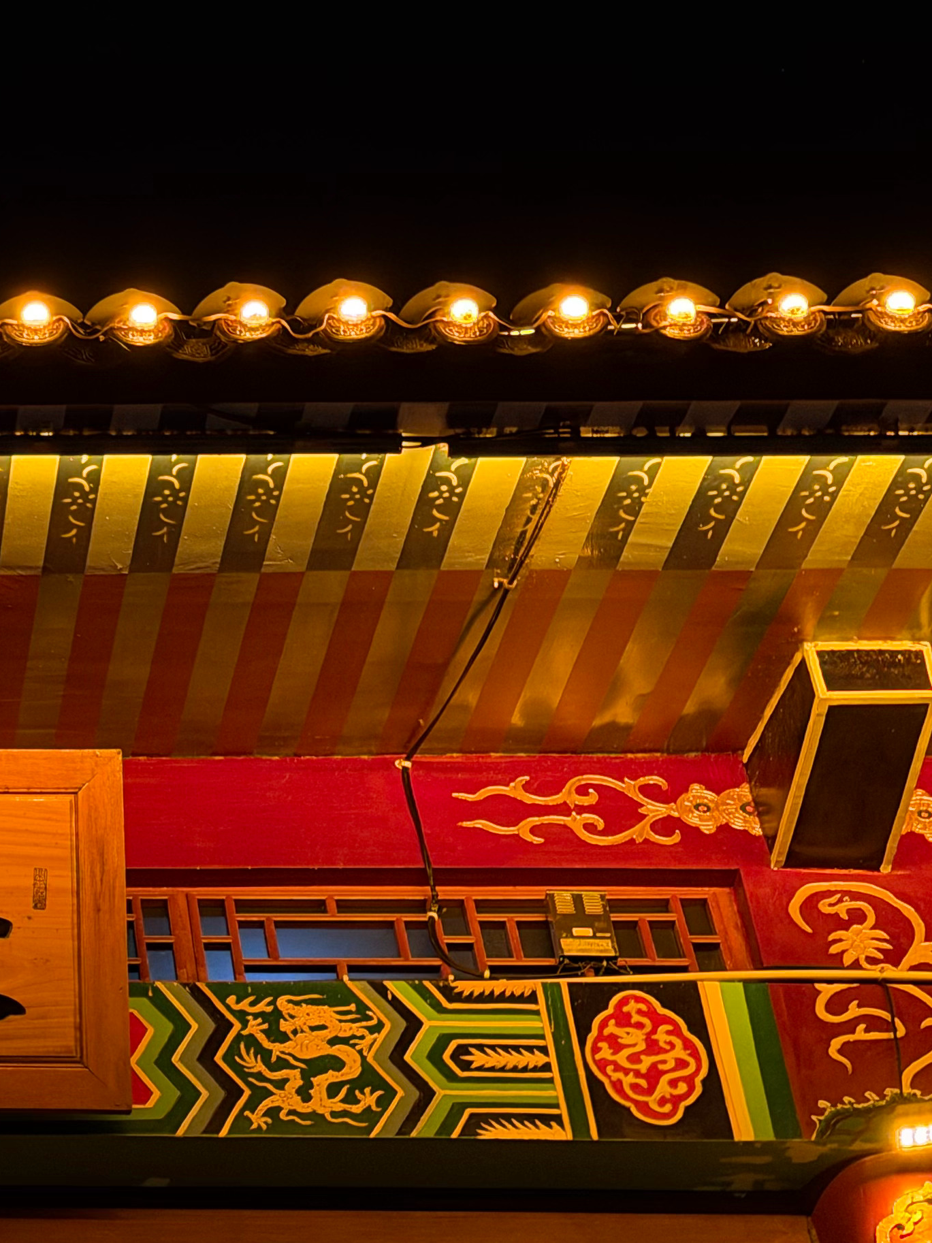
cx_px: -391
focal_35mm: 106
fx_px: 3806
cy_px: 854
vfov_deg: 18.5
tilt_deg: +47.1
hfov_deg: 13.3
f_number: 1.78
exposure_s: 1/33
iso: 400
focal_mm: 6.76
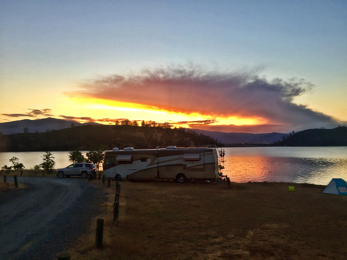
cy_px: 130
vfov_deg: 48.2
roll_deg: -0.4
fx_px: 291
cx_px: 174
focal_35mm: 29
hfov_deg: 61.7
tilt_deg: +4.0
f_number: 2.2
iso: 40
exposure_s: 1/100
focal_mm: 4.15
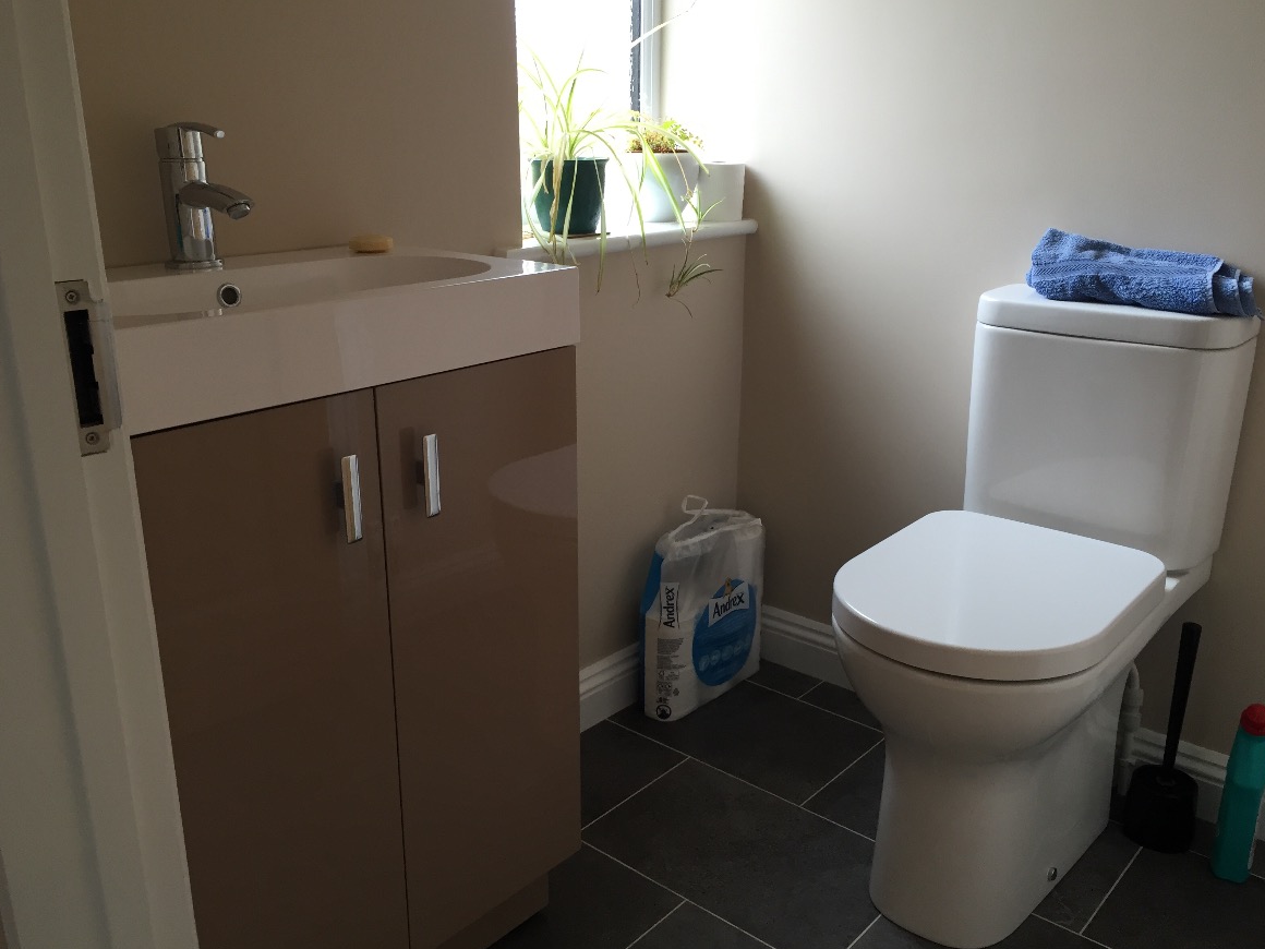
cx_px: 619
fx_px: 1096
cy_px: 472
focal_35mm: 30
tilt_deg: -18.5
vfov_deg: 46.8
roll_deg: +0.2
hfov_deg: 60.0
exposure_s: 1/33
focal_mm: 4.15
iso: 32
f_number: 2.2
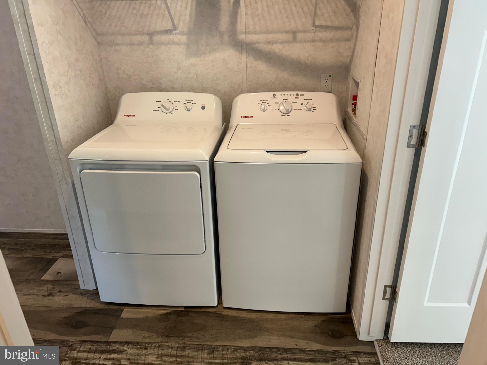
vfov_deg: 53.1
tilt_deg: -24.4
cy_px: 182
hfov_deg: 67.3
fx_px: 366
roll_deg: +1.9
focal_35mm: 26
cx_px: 244
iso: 100
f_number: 1.5
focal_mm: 5.7
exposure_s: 1/120
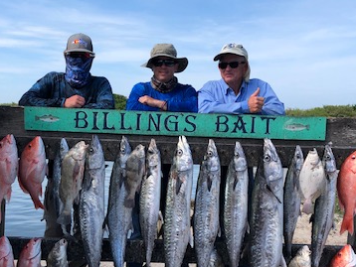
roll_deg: -0.9
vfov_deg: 29.0
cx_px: 172
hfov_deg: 38.2
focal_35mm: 50
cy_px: 167
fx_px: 515
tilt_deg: -4.4
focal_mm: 3.99
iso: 20
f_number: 1.8
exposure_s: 1/1675
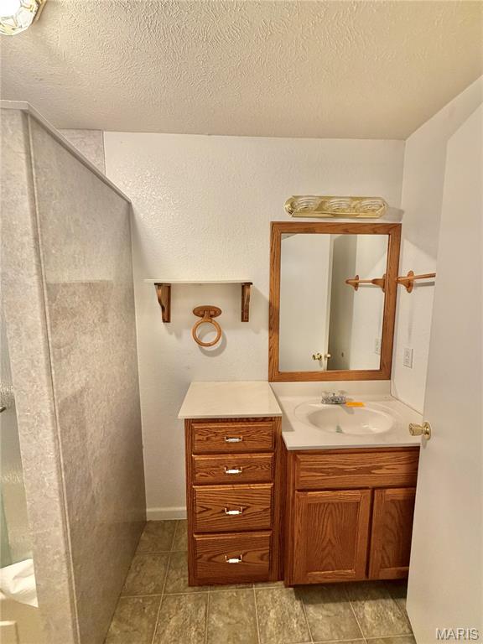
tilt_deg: -7.4
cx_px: 242
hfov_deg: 85.7
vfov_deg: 102.1
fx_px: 260
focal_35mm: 14
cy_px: 322
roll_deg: -0.9
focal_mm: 2.22
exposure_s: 1/60
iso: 250
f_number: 2.2
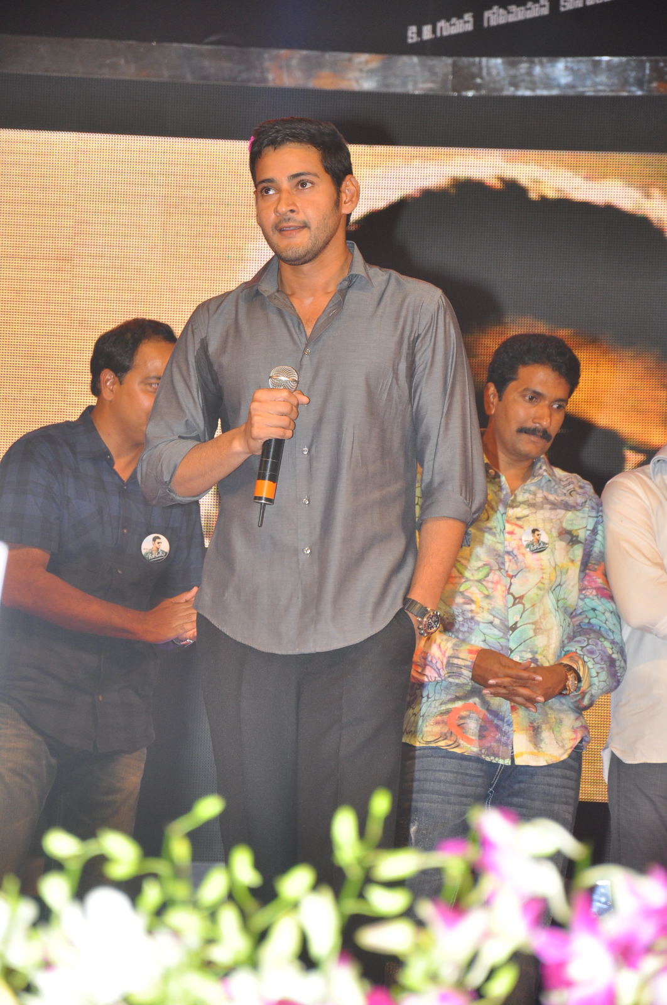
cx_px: 334
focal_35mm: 158
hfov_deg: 8.7
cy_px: 502
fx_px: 4390
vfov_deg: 13.1
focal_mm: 105
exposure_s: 1/125
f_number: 6.3
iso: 640
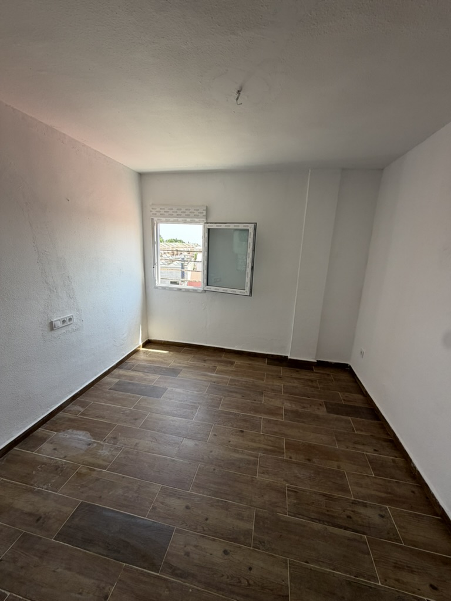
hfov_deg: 85.7
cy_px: 300
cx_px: 226
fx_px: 243
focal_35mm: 14
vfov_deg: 102.1
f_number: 2.2
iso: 64
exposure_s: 1/124
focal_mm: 2.22
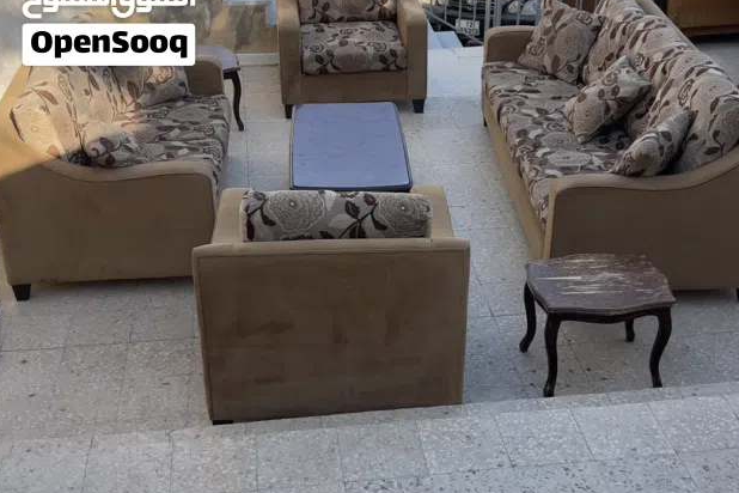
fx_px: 575
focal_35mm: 28
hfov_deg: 65.5
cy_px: 238
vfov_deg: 46.4
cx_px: 375
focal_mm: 5.7
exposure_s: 1/1311
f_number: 1.5
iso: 50
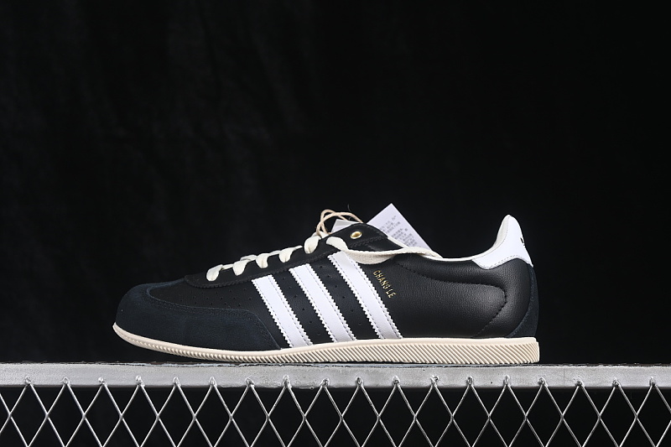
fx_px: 1398
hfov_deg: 27.0
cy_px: 224
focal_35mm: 75
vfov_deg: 18.2
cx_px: 336
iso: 160
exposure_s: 1/60
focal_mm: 50
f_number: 6.3
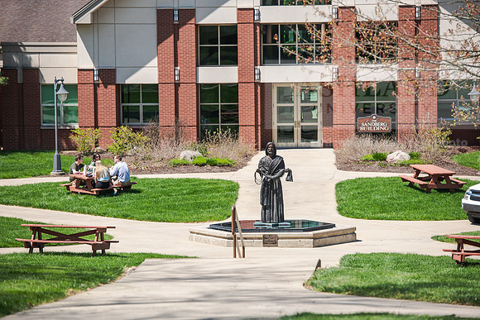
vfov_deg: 8.6
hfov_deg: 12.8
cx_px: 240
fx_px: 2134
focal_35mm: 160
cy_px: 160
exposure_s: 1/320
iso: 50
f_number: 4
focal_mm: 160
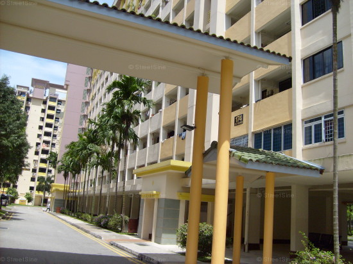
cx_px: 176
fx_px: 357
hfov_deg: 52.6
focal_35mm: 35
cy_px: 132
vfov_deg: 40.7
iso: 80
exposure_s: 1/250
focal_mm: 5.8
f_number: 7.1
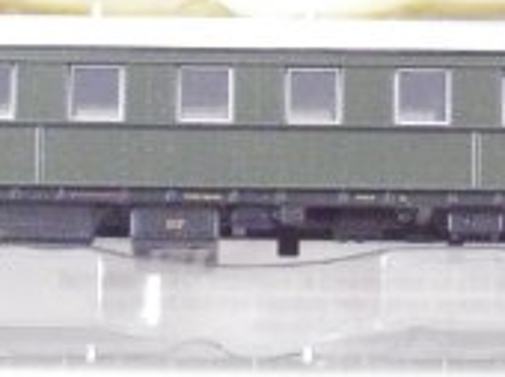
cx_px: 217
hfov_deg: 8.5
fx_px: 3394
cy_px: 534
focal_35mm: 233
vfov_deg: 6.3
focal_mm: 11.9
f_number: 4.4
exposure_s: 1/125
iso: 3200
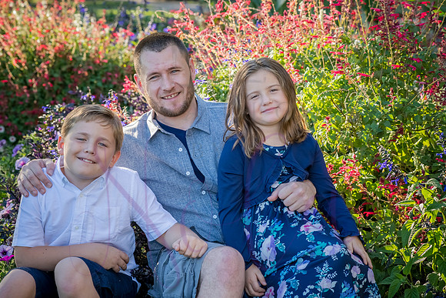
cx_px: 223
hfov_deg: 19.5
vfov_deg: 13.0
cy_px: 149
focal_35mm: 105
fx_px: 1301
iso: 800
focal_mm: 105
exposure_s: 1/320
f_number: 8
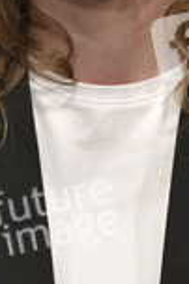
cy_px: -56
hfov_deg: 7.9
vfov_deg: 11.6
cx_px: 77
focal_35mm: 174
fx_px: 1373
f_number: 6.3
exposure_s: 1/200
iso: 2500
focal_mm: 66
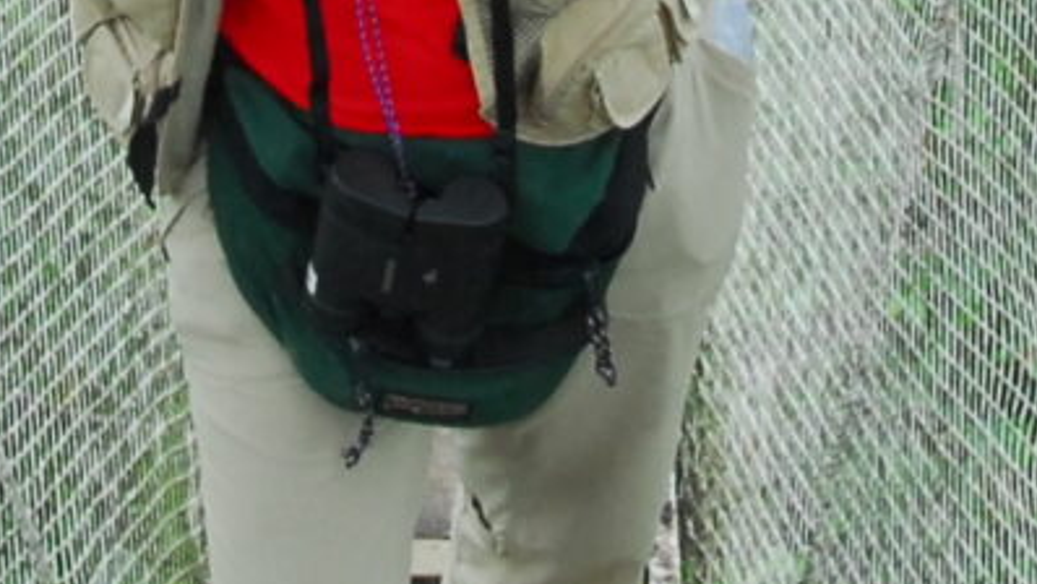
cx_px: 422
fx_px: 7233
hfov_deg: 8.2
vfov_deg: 4.6
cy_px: -584
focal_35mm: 263
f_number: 5.6
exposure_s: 1/125
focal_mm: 26
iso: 500
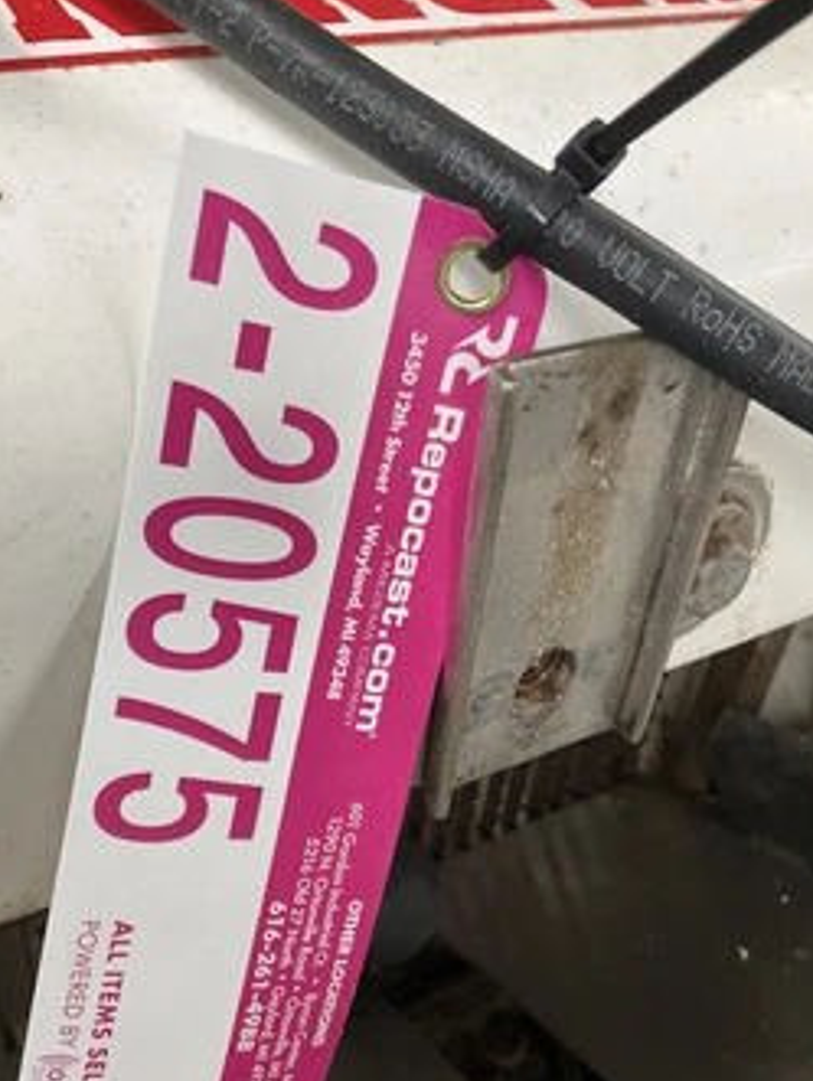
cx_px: 349
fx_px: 1094
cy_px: 621
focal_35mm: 35
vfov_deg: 52.4
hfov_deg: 40.7
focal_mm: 3
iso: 80
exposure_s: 1/60
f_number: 1.8
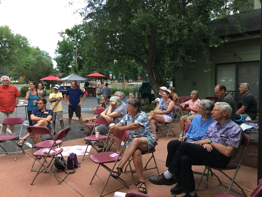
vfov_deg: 48.2
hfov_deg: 61.7
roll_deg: +0.2
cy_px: 98
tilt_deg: -2.0
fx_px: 219
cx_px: 131
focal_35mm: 29
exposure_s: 1/30
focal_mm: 4.15
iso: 100
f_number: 2.2
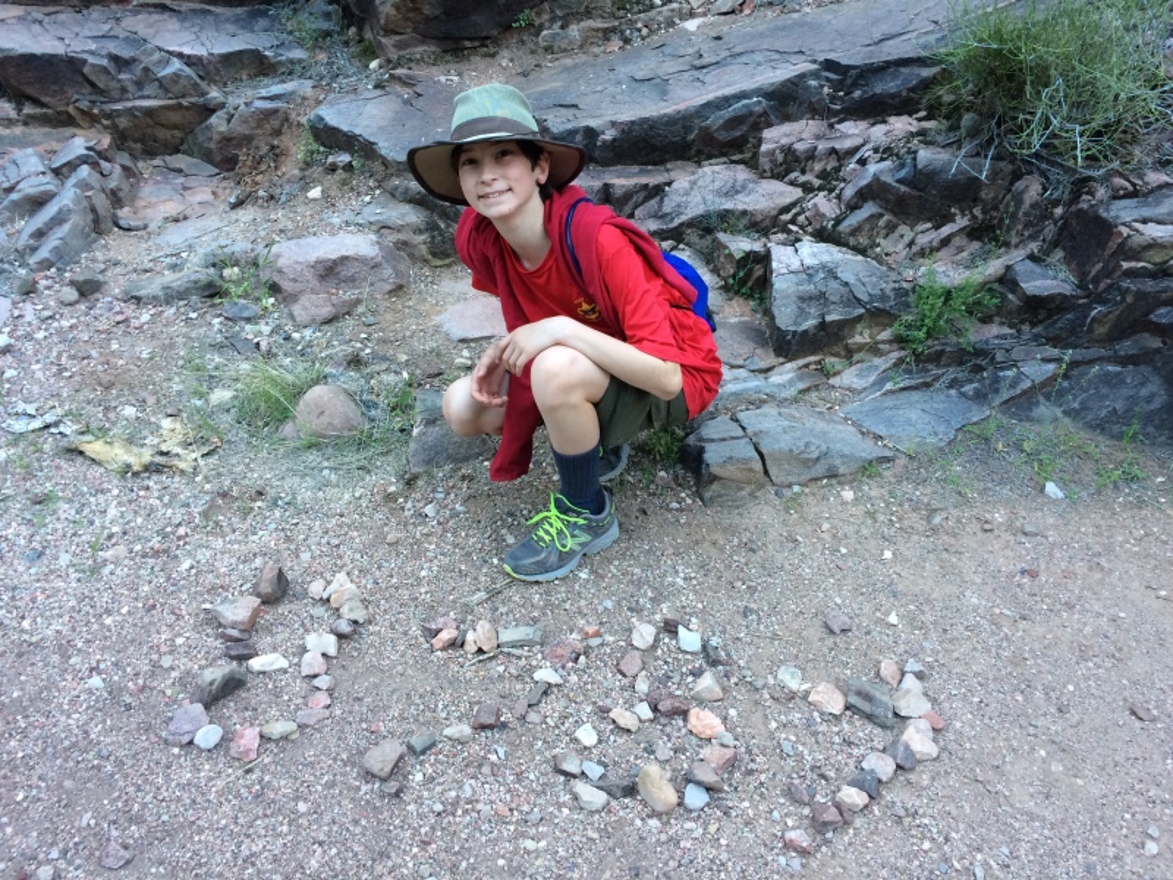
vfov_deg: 48.2
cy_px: 440
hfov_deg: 61.7
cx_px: 586
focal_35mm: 29
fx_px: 983
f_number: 2.2
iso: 40
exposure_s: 1/30
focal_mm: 4.15
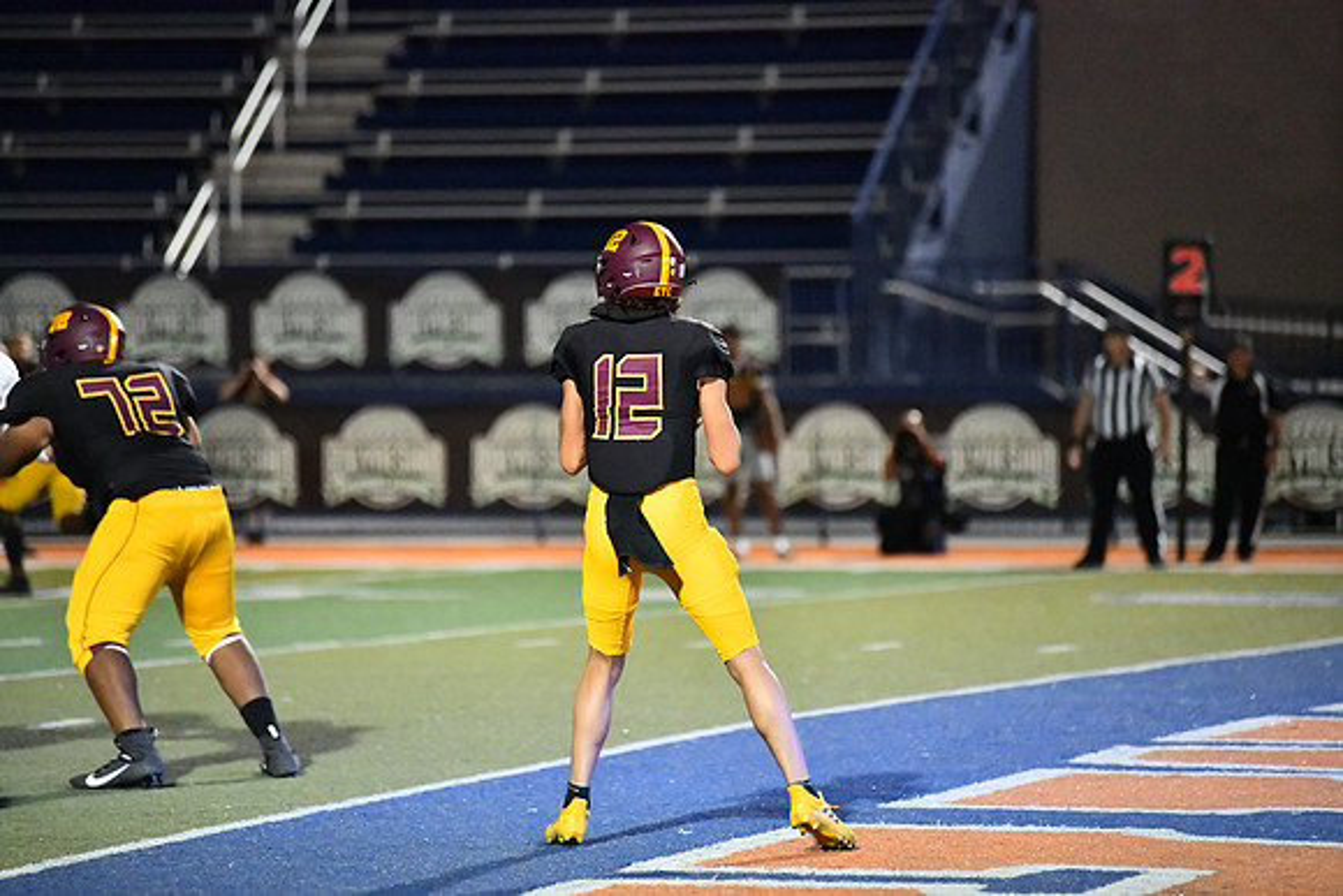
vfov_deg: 6.9
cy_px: 448
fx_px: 7463
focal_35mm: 200
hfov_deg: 10.3
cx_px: 672
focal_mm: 200
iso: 18000
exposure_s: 1/3200
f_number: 2.8
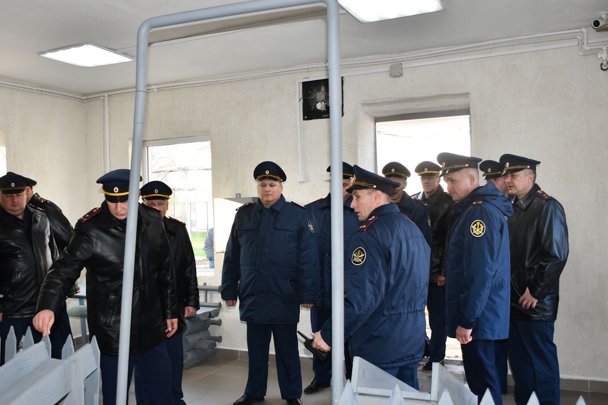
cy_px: 216
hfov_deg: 54.1
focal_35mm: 35
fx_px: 591
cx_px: 251
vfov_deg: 37.8
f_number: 3.5
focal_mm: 18
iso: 220
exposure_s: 1/125
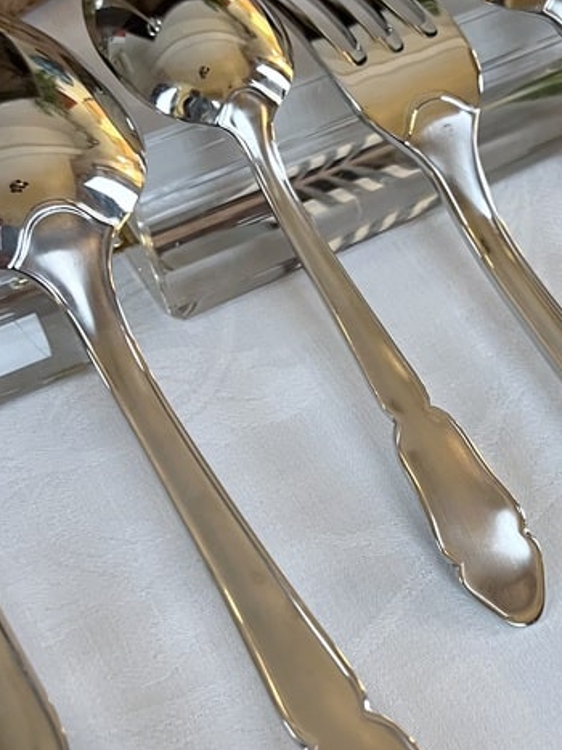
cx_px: 434
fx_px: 1234
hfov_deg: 25.3
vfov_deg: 33.8
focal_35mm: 57
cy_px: 397
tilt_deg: -56.0
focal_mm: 5.7
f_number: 1.5
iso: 250
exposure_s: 1/50
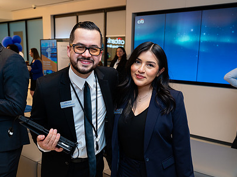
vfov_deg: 36.7
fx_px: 267
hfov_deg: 47.8
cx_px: 104
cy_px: 104
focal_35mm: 39
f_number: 4
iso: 400
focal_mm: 28
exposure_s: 1/160
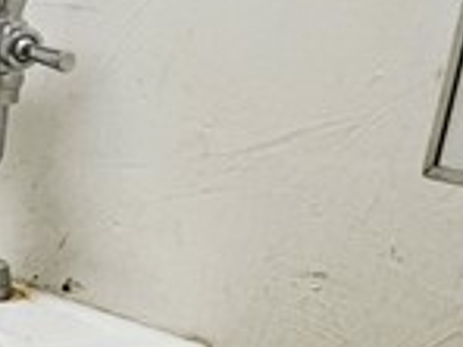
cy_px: 628
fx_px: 2127
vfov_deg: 8.9
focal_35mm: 159
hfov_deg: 10.6
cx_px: -654
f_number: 1.8
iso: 1000
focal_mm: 5.4
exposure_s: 1/120
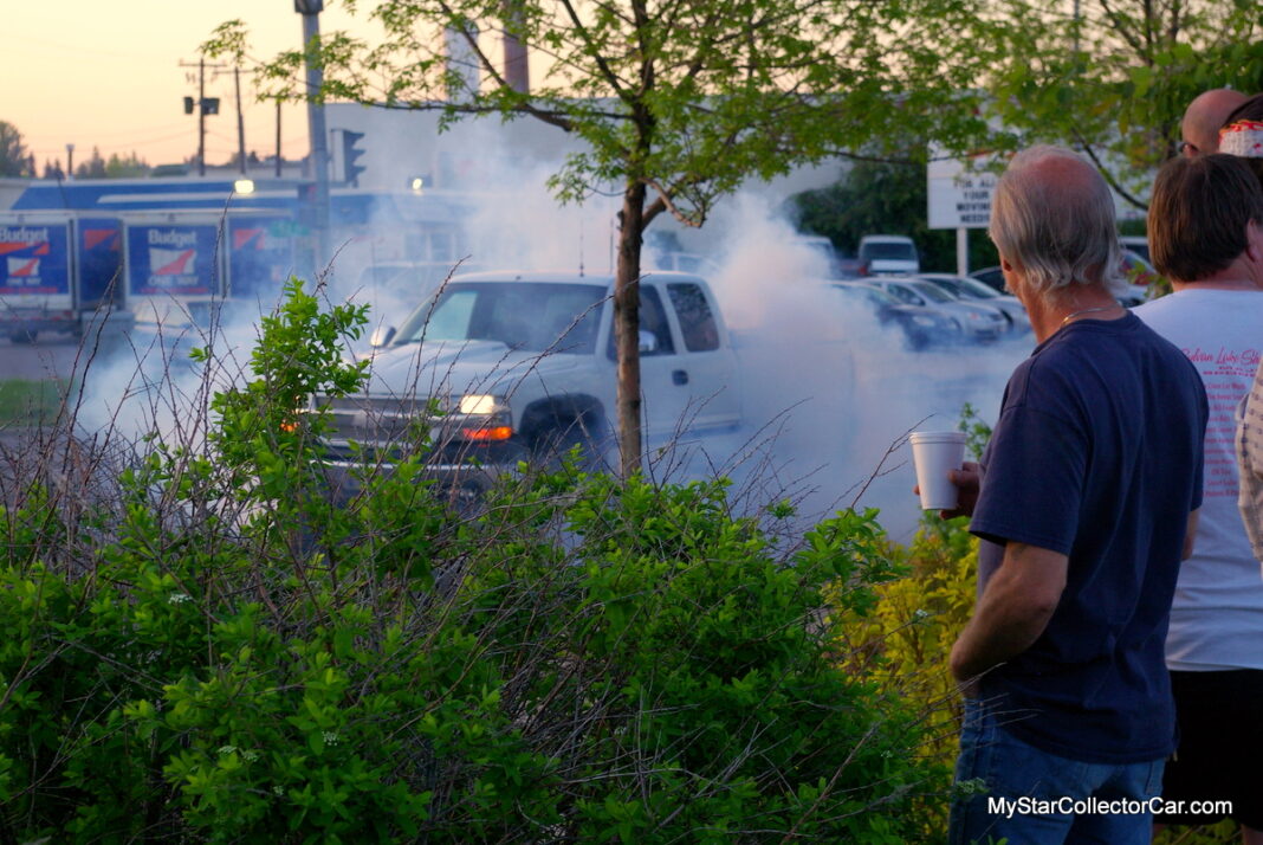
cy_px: 422
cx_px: 632
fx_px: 2897
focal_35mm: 82
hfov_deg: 24.6
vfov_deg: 16.6
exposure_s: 1/90
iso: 400
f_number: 8
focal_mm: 55
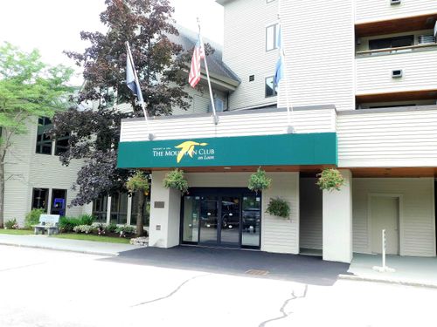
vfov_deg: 46.8
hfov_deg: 60.0
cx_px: 218
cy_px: 164
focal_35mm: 30
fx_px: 379
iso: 125
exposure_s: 1/125
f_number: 3.2
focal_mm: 5.3
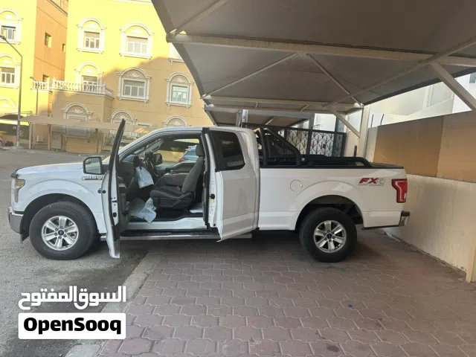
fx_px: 330
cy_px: 178
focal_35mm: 24
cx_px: 238
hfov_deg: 71.6
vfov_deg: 56.8
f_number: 1.78
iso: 80
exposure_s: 1/267
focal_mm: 6.86
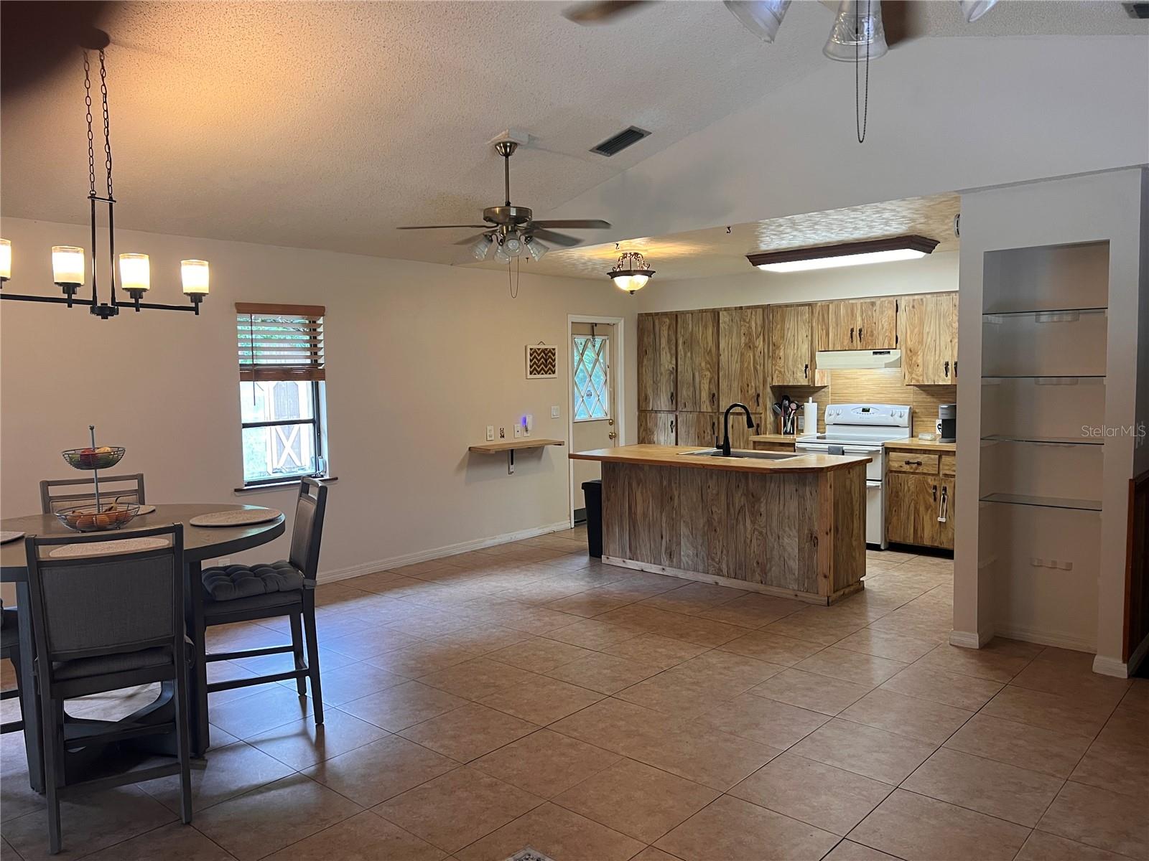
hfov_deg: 67.3
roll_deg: +0.8
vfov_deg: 53.1
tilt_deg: -3.4
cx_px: 574
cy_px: 430
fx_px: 863
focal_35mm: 26
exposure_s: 1/60
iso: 100
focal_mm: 5.7
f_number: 1.5
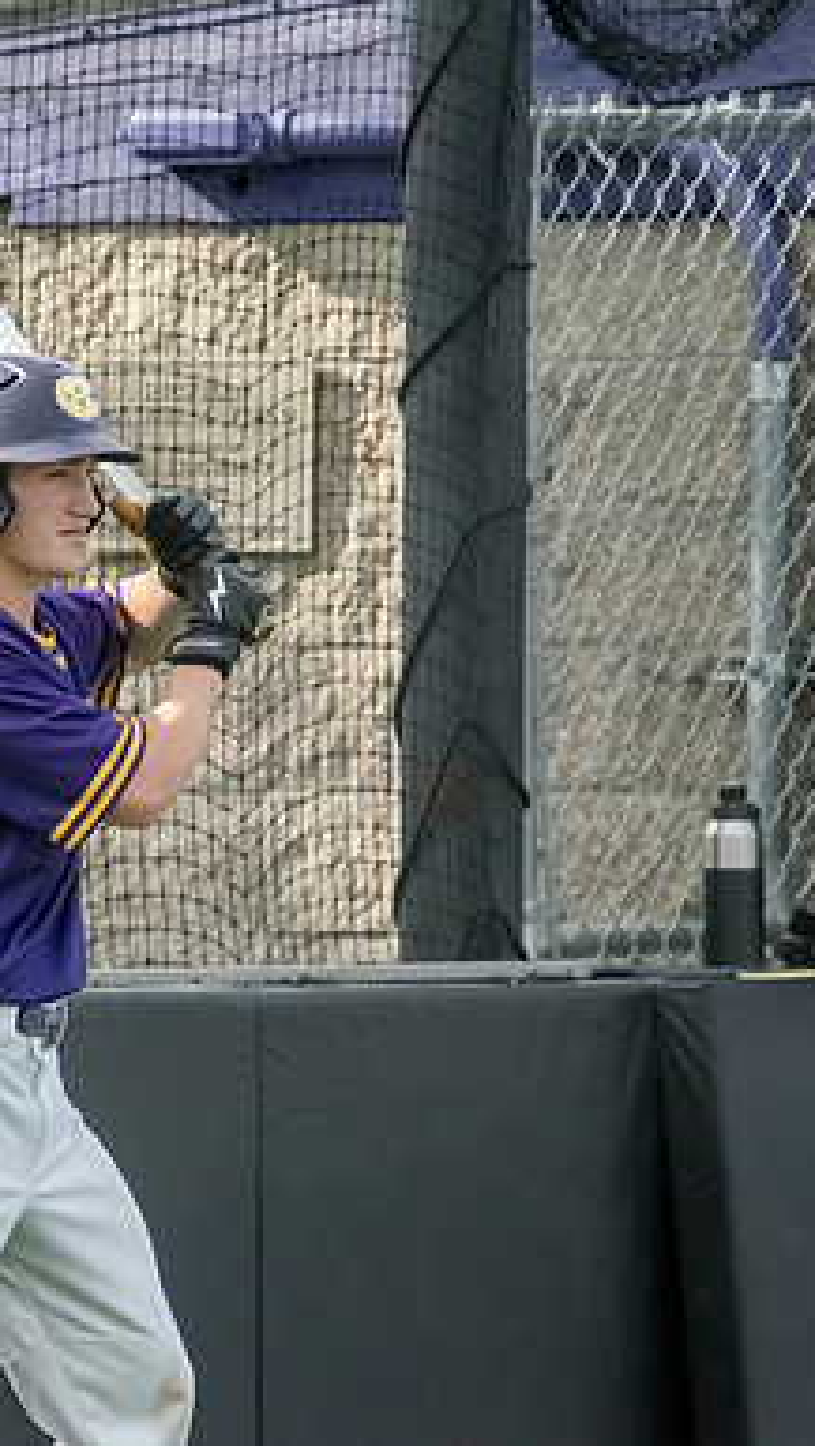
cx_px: 184
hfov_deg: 2.3
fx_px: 19986
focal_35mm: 521
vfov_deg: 4.1
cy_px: 723
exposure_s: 1/4000
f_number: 5.6
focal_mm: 220
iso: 5000
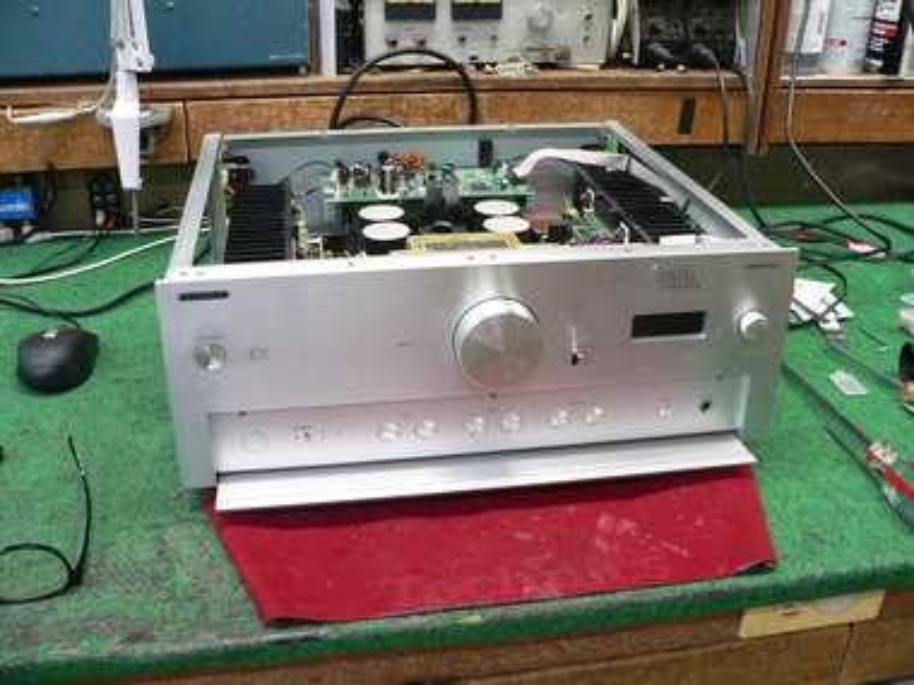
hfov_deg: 51.4
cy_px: 342
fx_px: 951
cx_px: 457
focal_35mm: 36
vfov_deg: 39.7
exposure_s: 1/15
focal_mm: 6
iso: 200
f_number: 2.8
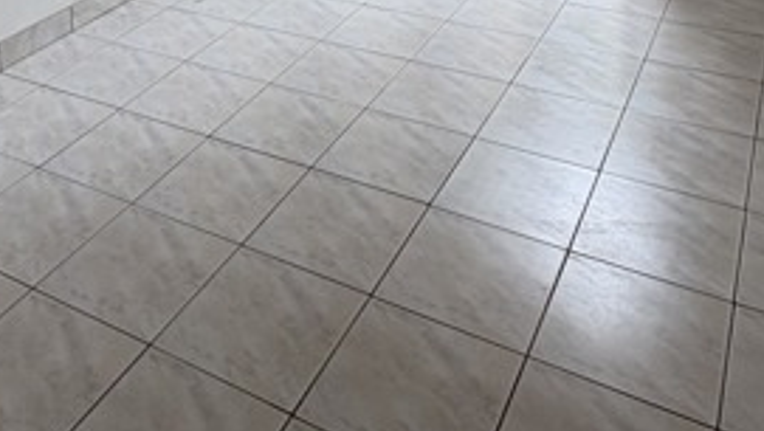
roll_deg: +2.0
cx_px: 273
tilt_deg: -0.3
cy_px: -338
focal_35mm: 45
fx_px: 912
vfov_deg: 19.8
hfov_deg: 44.9
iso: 50
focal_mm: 2.22
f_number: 2.2
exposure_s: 1/99
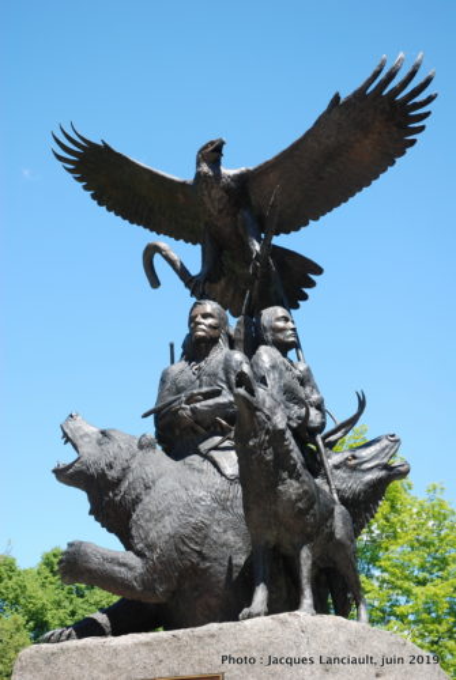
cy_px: 340
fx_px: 1250
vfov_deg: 30.5
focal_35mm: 66
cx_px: 228
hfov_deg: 20.7
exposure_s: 1/160
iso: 100
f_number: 6.3
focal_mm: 44
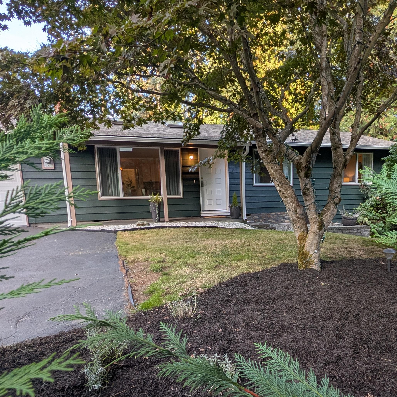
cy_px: 244
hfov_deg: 71.5
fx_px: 272
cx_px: 234
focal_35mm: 21
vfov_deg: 71.1
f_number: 1.7
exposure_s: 1/192
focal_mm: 2.02
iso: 44
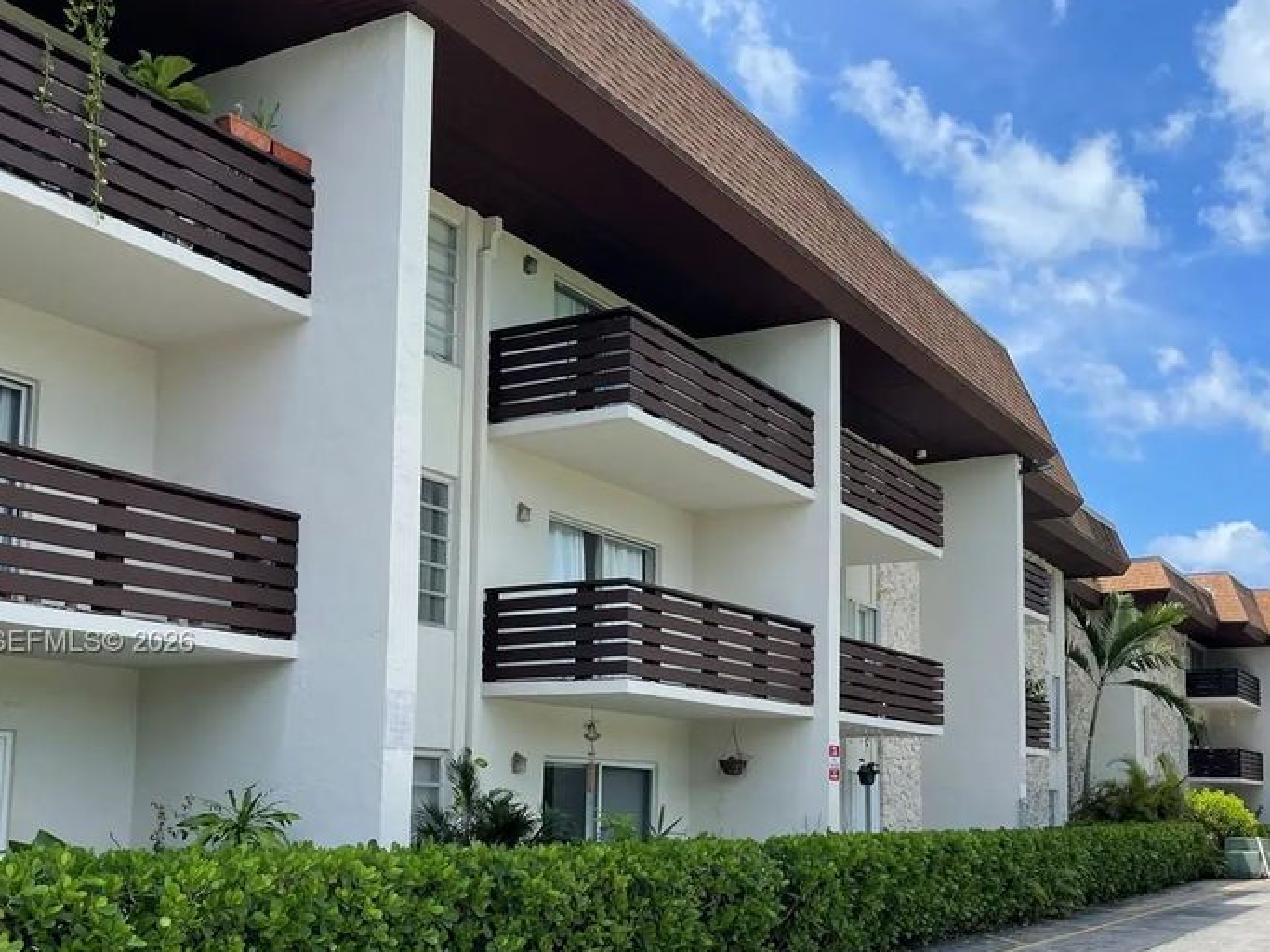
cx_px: 775
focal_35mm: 39
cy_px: 643
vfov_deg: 36.4
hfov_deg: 47.5
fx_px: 1431
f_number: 1.6
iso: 32
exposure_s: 1/2717
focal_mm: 5.1
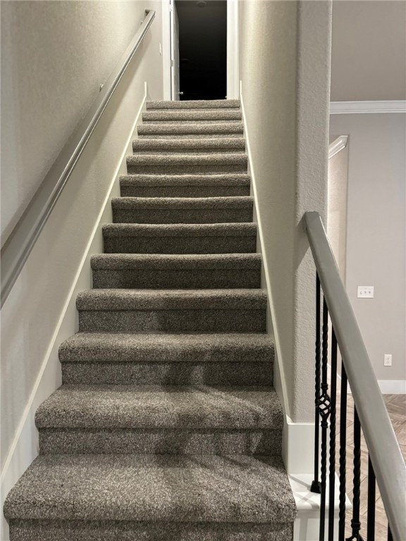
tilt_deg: -4.7
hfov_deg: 53.1
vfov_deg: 67.3
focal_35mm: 26
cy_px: 270
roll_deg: -1.2
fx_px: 407
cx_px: 203
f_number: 1.6
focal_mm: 5.96
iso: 400
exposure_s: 1/60
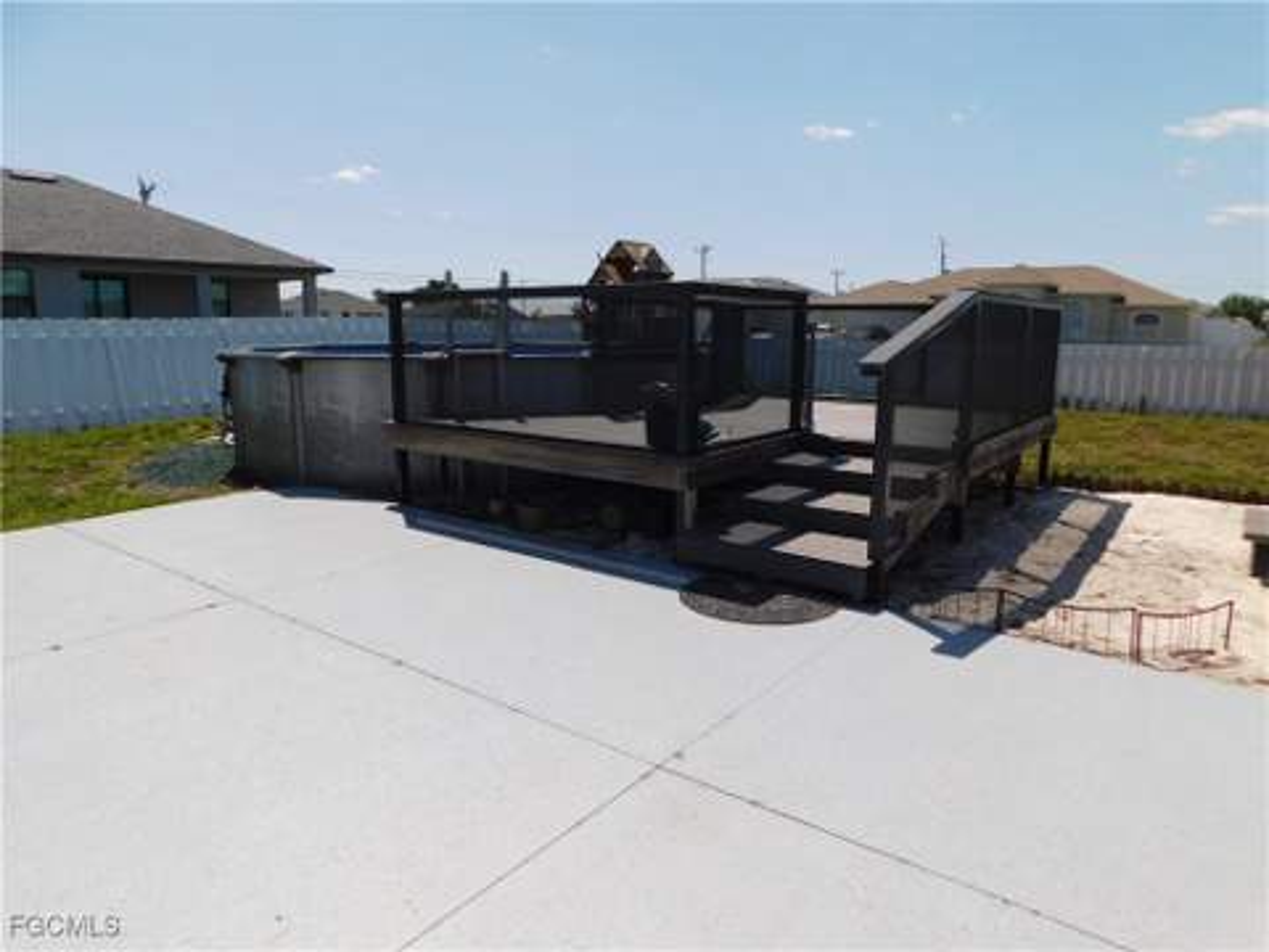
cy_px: 476
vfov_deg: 58.9
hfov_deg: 73.9
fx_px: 843
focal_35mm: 23
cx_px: 634
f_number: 6
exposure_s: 1/800
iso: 125
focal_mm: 4
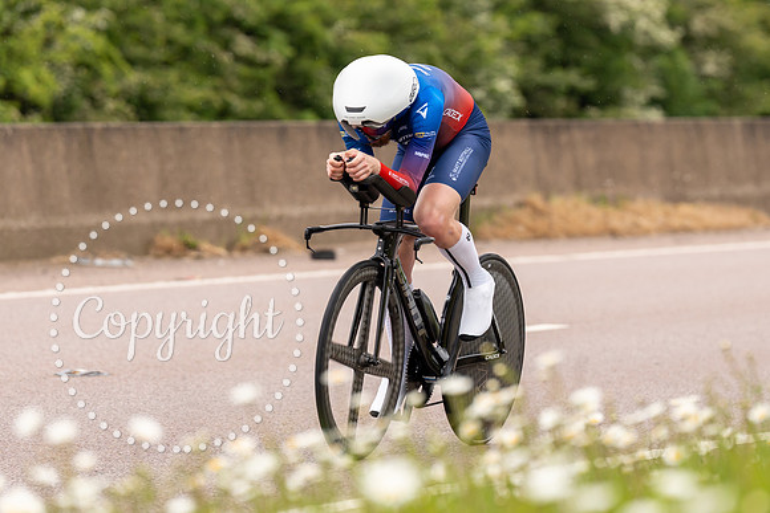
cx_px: 463
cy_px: 180
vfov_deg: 5.2
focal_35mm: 263
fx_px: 5631
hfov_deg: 7.8
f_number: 3.5
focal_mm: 180
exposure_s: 1/1000
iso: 320
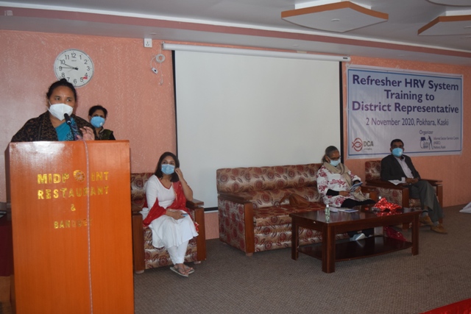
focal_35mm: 34
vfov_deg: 38.4
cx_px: 236
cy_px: 157
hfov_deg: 55.1
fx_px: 451
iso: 800
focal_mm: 23
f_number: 4.5
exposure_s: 1/80
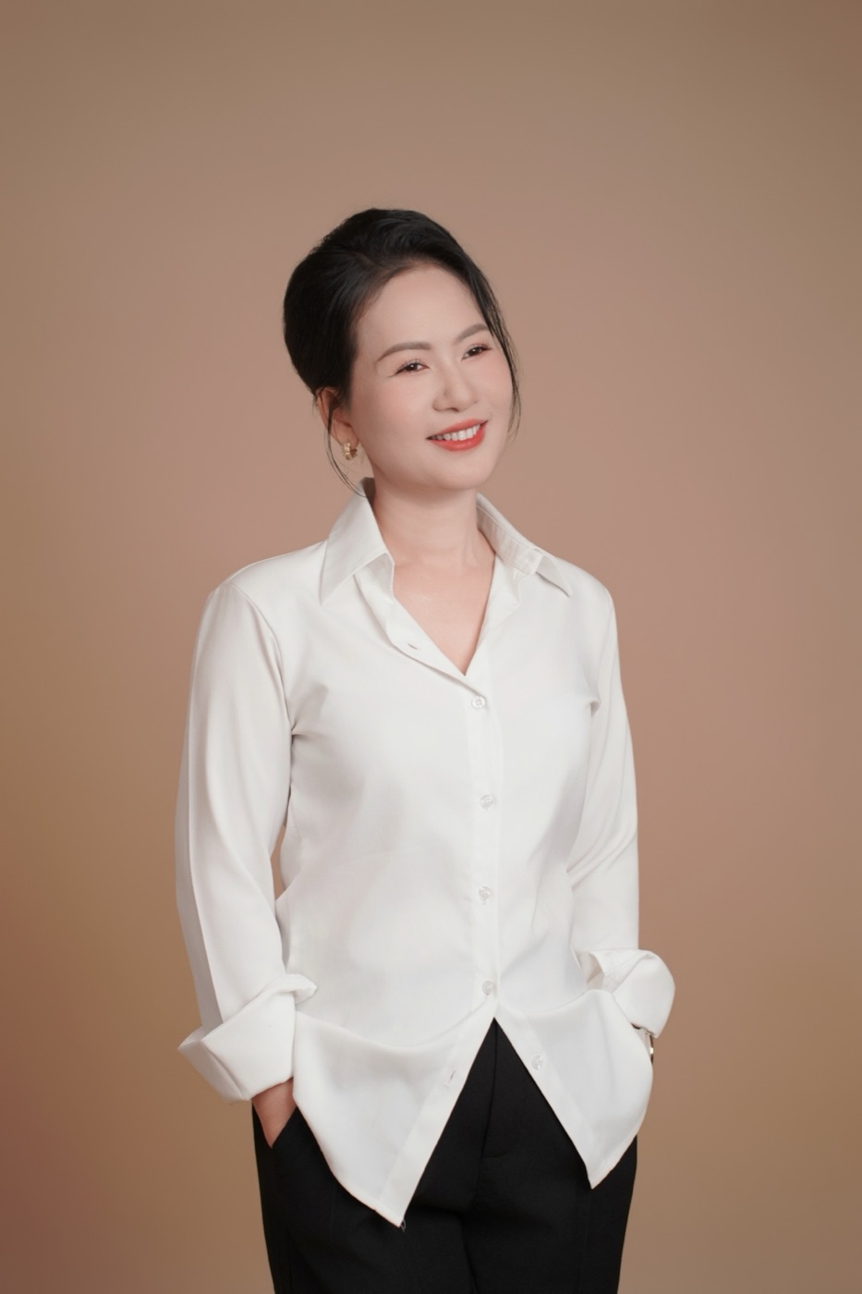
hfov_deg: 19.7
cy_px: 647
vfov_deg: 29.2
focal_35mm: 69
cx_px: 431
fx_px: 2479
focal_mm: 69
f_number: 3.5
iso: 320
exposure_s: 1/160
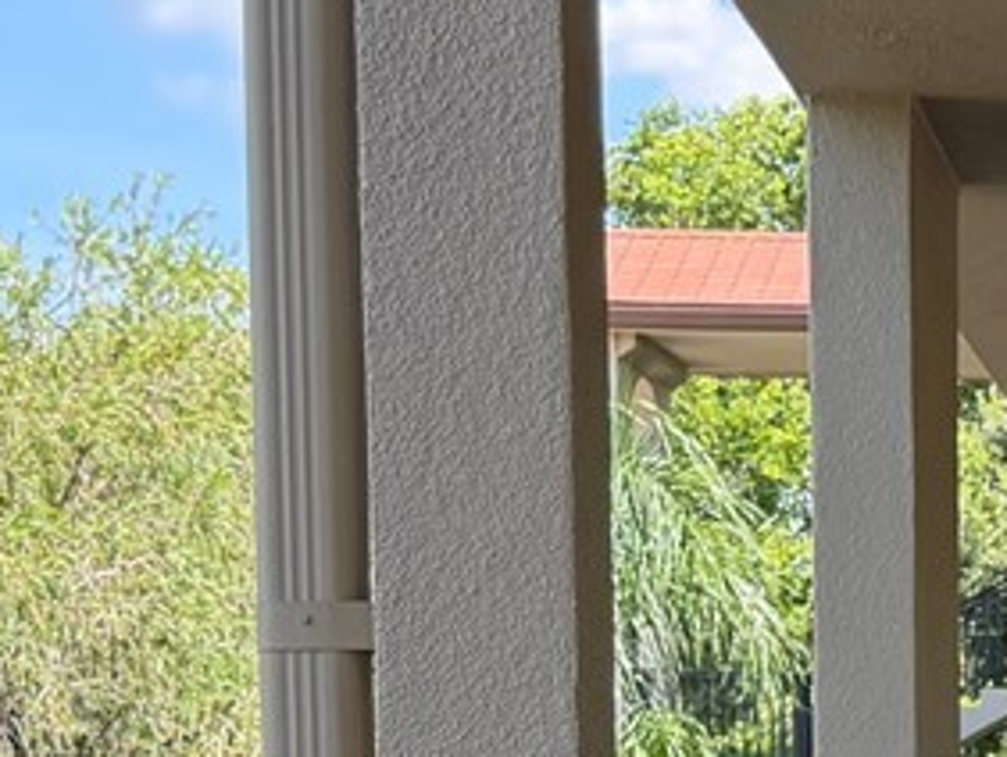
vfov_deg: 10.5
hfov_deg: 14.0
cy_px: 1168
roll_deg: +0.4
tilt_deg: -6.2
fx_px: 3960
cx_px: 1221
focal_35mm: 136
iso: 100
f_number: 1.78
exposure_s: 1/992
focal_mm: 6.76
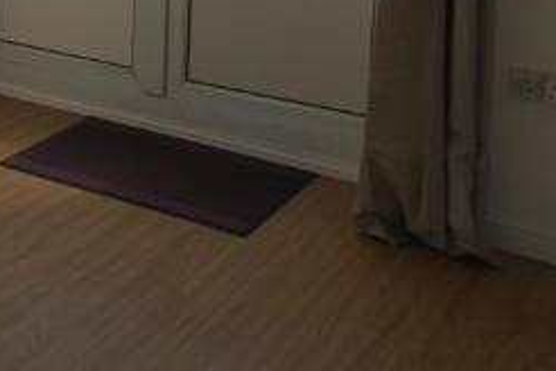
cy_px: -76
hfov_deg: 28.2
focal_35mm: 64
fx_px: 988
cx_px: -78
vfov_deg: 19.9
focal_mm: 16
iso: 100
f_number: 4
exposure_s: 1/200
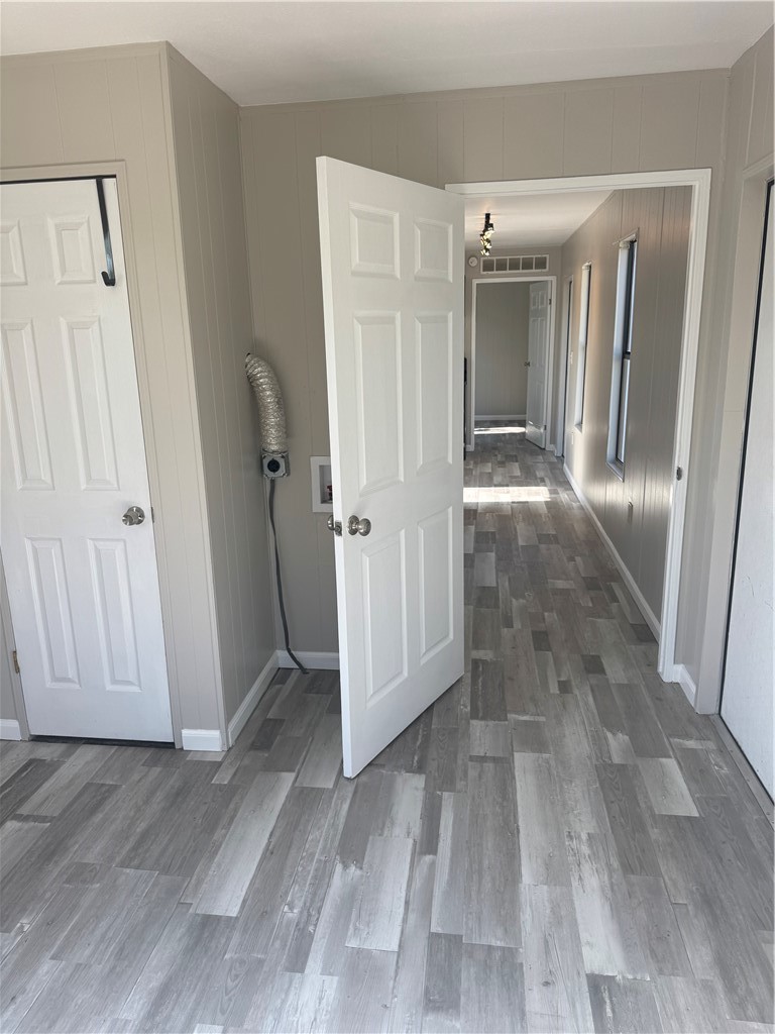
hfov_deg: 56.8
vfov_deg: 71.6
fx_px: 716
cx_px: 388
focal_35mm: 24
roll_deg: +0.2
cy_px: 517
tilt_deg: -12.8
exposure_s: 1/392
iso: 80
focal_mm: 6.76
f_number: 1.78
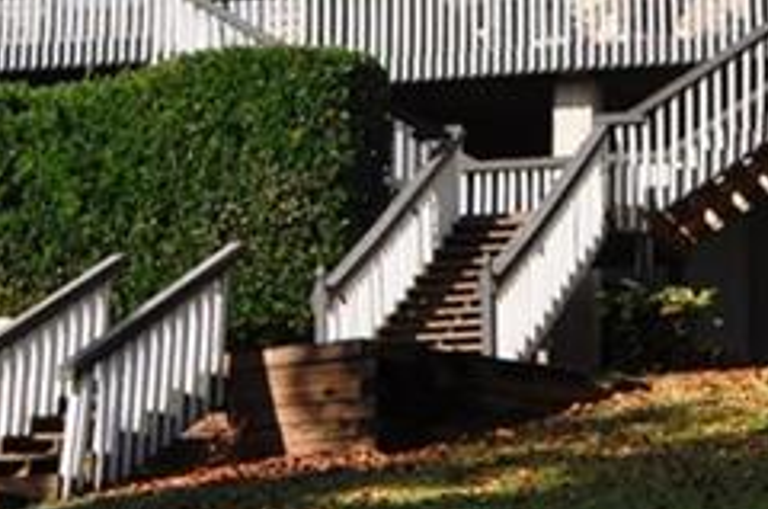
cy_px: -43
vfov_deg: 10.1
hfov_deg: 15.3
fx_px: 2856
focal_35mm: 134
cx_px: 339
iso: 200
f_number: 10
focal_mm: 21
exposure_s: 1/400
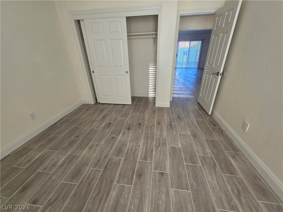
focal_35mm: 13
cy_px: 106
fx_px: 106
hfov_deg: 106.2
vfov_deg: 89.9
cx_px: 142
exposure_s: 1/120
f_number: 1.9
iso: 125
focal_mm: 2.2
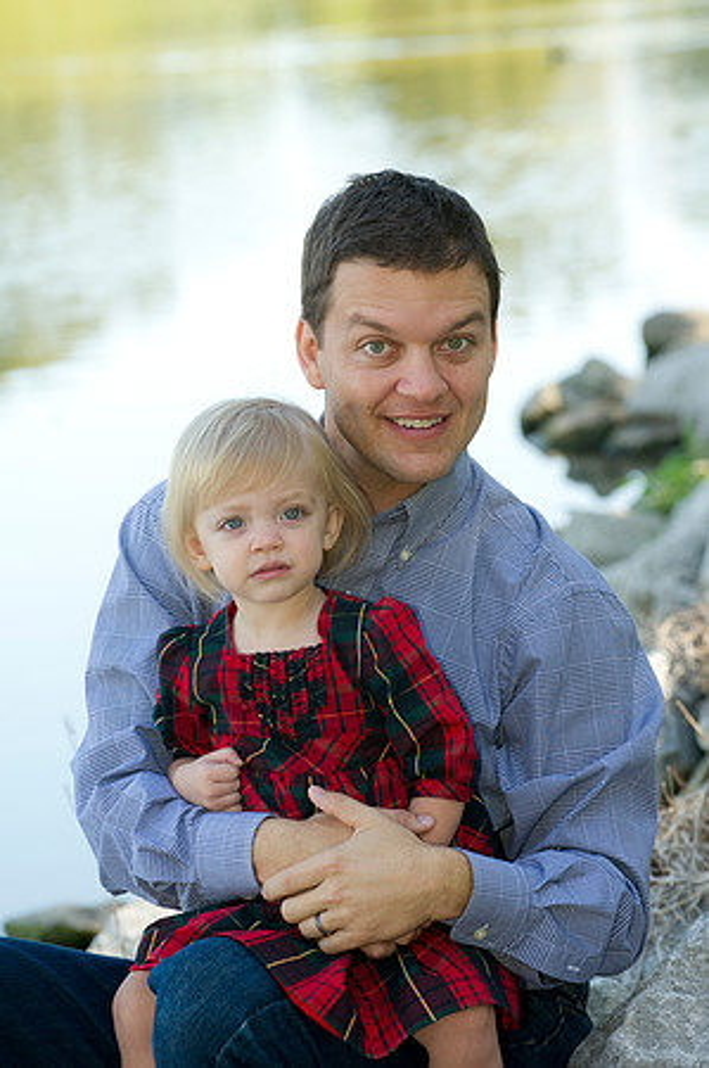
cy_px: 534
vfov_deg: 14.7
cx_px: 354
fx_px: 4145
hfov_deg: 9.8
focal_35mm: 140
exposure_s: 1/160
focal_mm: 140
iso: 250
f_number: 5.6
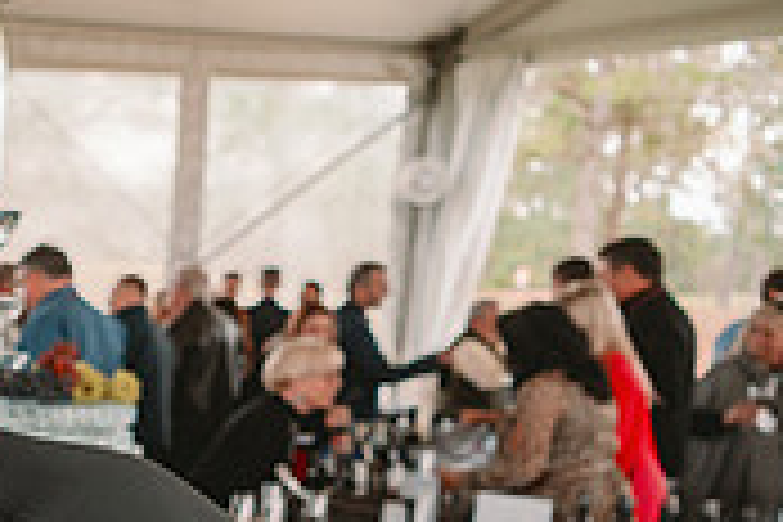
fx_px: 1740
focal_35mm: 80
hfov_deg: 20.5
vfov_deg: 16.0
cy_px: 716
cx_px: -482
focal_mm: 24
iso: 64
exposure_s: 1/160
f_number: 3.5
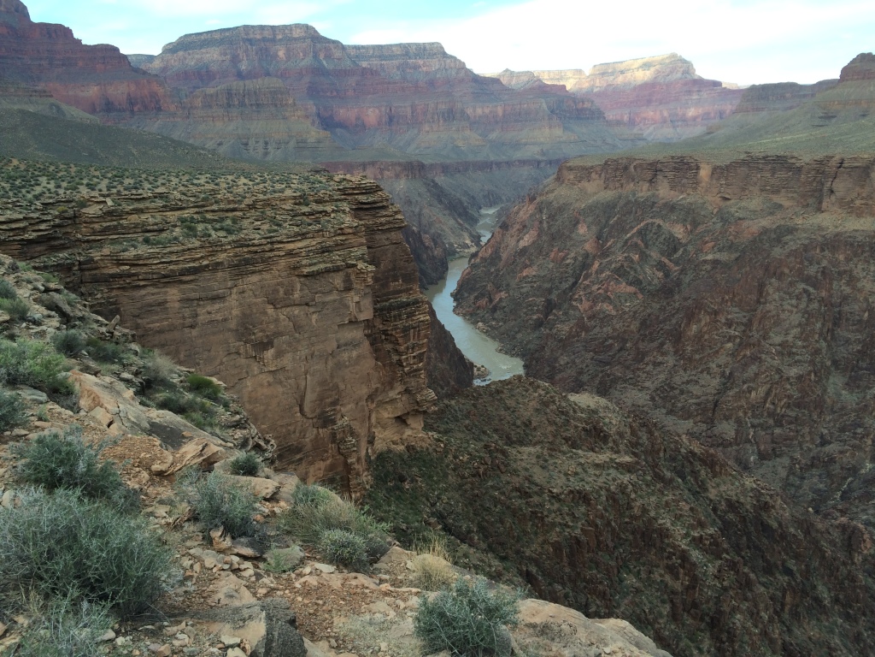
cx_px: 438
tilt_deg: -15.4
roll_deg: +1.3
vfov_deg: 48.2
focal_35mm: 29
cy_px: 328
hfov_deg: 61.7
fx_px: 733
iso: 32
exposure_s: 1/500
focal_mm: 4.15
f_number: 2.2
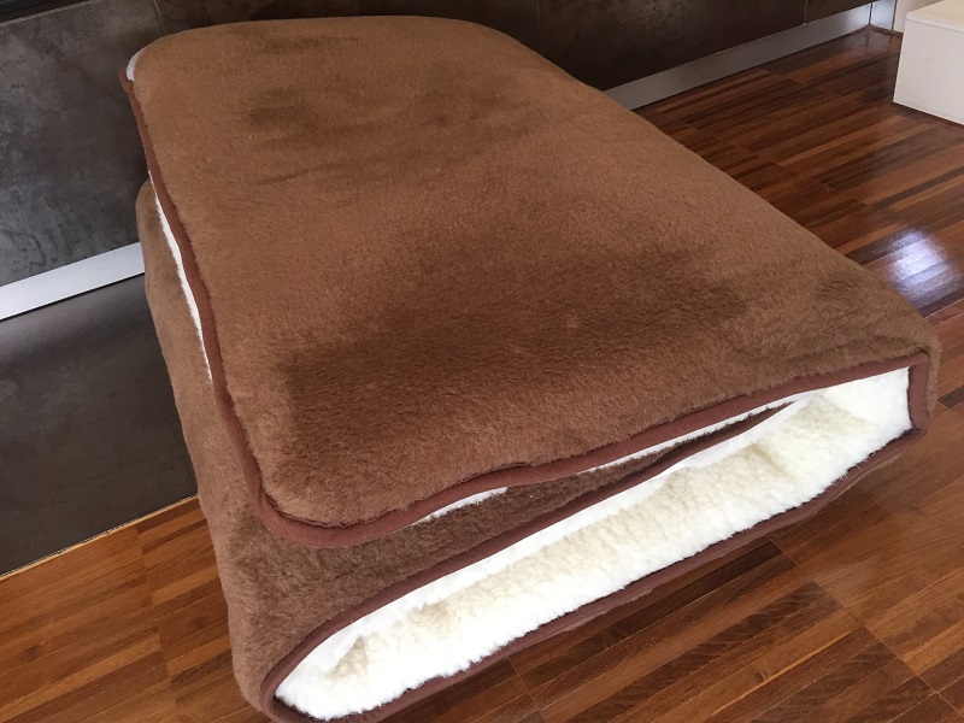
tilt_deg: -37.6
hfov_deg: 61.7
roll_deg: +9.9
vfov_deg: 48.2
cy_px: 362
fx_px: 808
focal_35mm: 29
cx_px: 482
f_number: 2.2
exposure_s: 1/33
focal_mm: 4.15
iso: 64
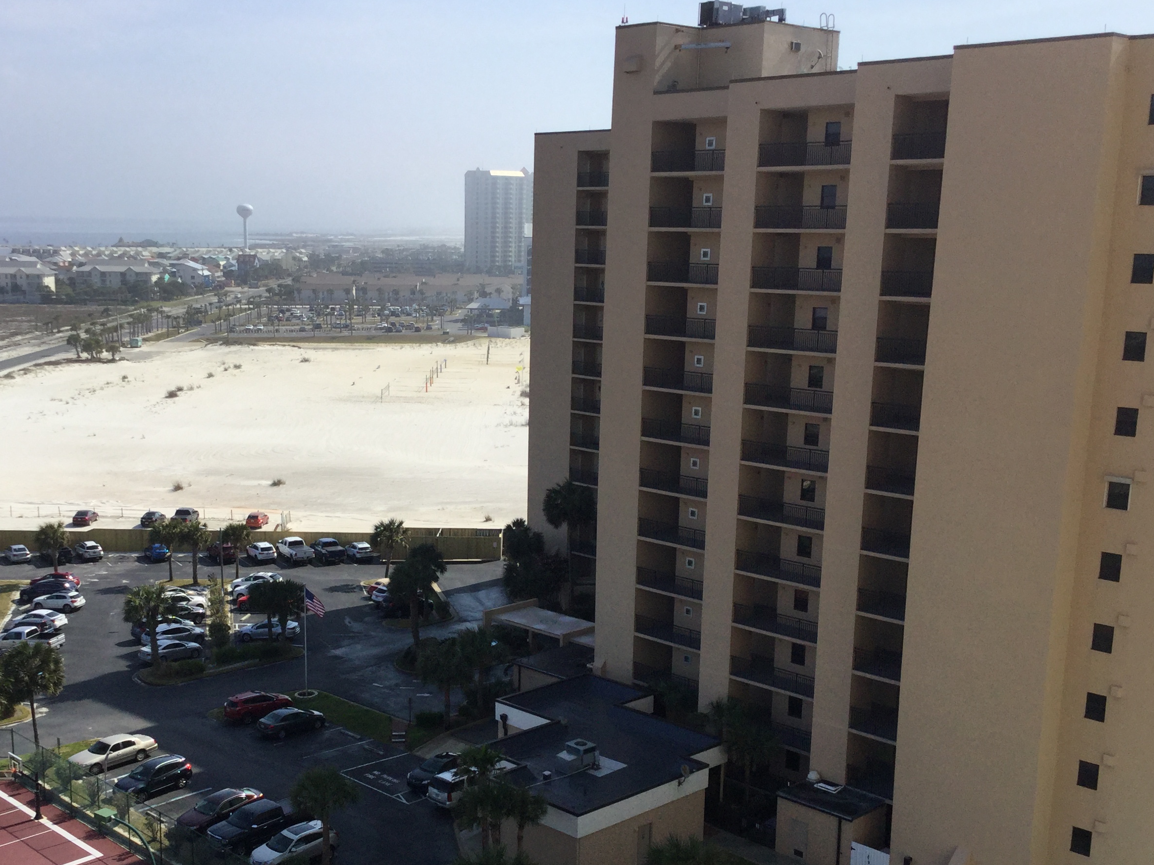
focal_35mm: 43
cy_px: 558
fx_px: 1434
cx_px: 484
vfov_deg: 33.4
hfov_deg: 43.7
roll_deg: -0.7
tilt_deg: -14.1
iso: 25
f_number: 2.4
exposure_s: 1/1988
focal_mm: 3.3
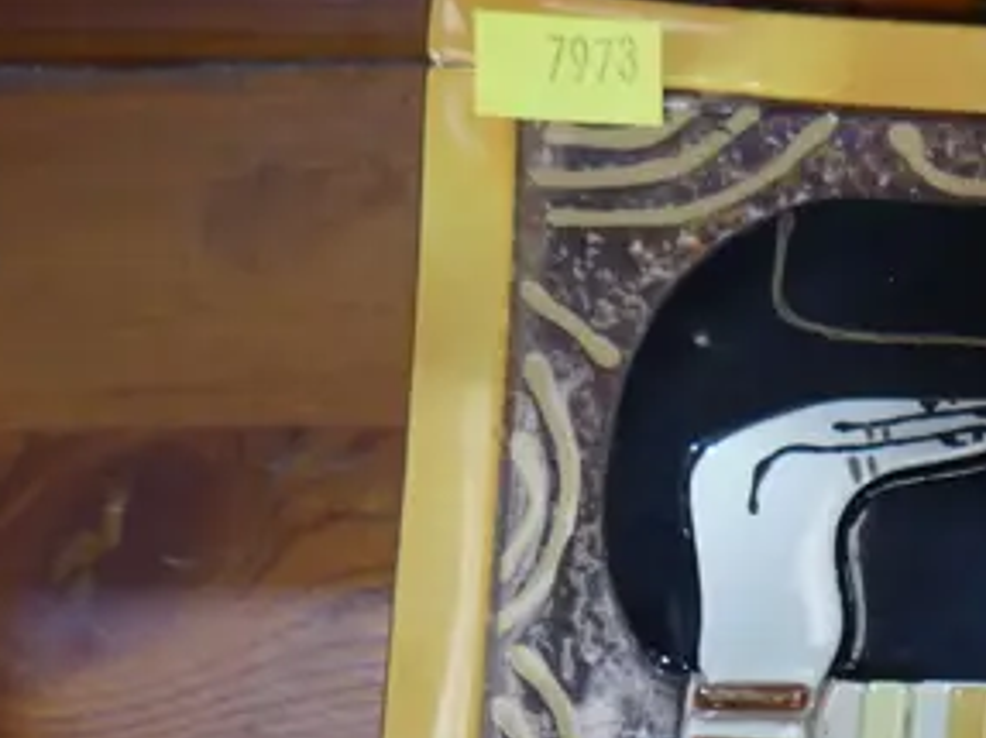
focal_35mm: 100
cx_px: 1433
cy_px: 983
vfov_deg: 14.1
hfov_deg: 17.8
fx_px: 2847
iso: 400
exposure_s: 1/60
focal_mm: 14
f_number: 3.5
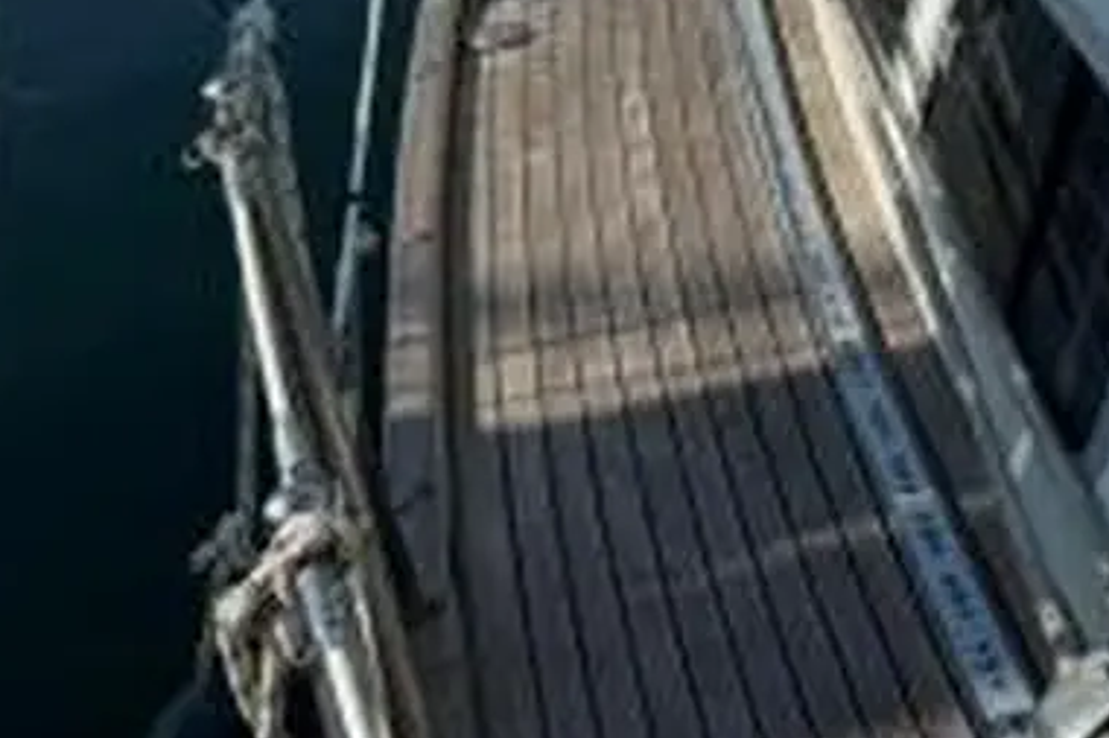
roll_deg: +1.2
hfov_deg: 26.0
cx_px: 1413
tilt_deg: -22.9
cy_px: -25
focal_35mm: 67
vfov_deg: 19.6
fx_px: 2063
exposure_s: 1/15152
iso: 100
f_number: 1.78
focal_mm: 6.86
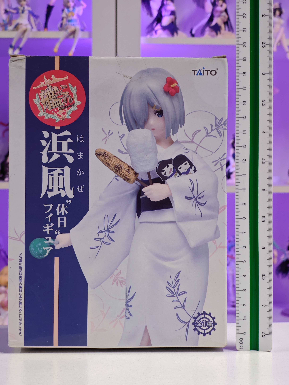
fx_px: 891
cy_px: 192
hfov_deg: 18.4
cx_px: 144
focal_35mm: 80
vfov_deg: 24.4
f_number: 2.4
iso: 400
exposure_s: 1/16.6
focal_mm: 7.48
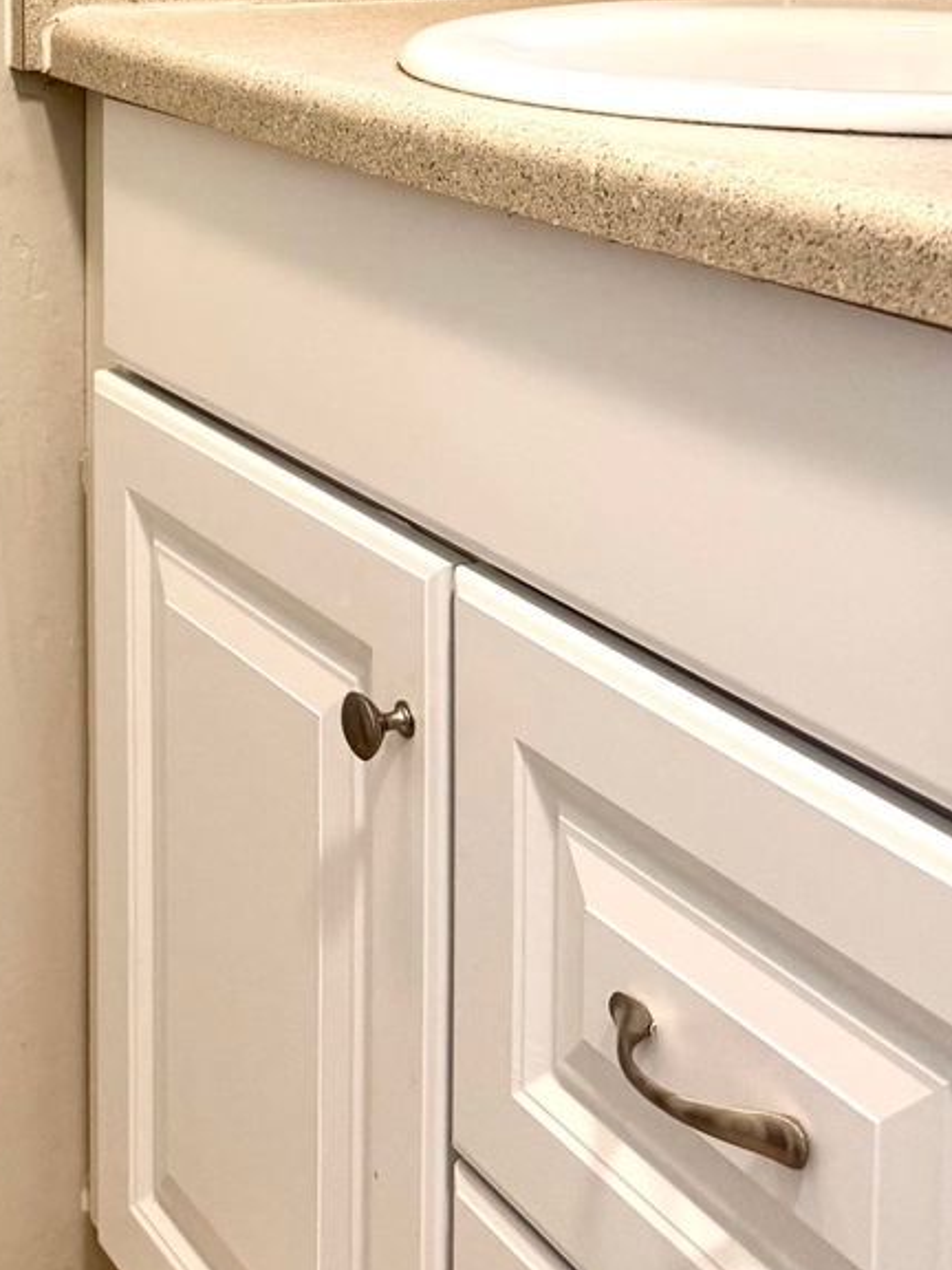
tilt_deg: -4.3
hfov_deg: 22.0
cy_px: -15
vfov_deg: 28.3
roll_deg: +0.8
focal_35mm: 64
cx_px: -33
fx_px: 2347
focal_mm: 6.76
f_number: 1.78
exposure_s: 1/60
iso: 125
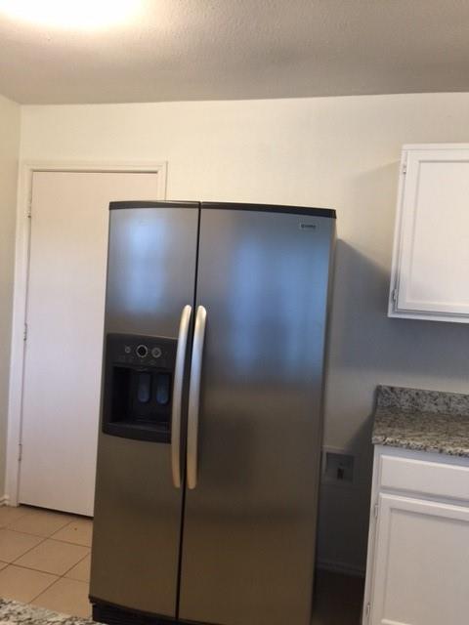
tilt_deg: -2.2
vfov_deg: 61.7
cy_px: 312
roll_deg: -4.5
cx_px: 234
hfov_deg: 48.2
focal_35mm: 29
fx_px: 524
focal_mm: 4.15
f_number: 2.2
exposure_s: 1/15
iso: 64
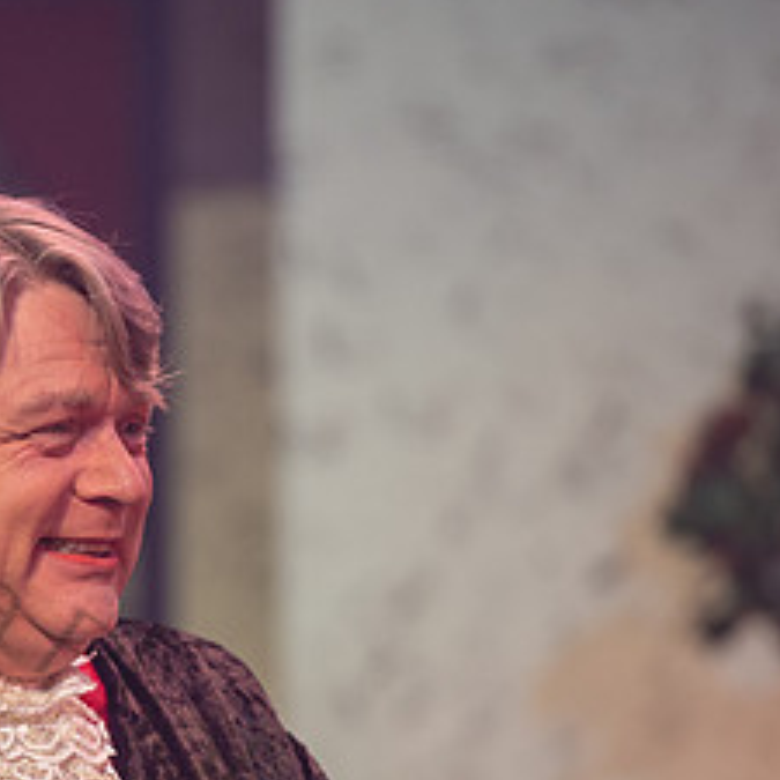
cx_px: 28
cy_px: 621
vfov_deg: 4.0
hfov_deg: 4.0
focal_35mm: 437
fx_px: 11140
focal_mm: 200
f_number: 2.8
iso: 1000
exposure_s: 1/250
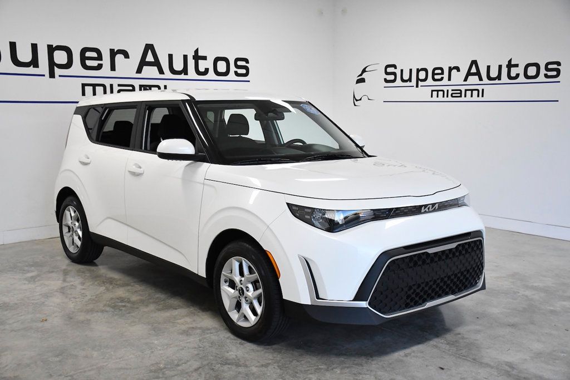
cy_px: 190
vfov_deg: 34.2
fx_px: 618
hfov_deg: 49.5
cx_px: 285
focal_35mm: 39
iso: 2500
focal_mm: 26
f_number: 3.8
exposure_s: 1/1600
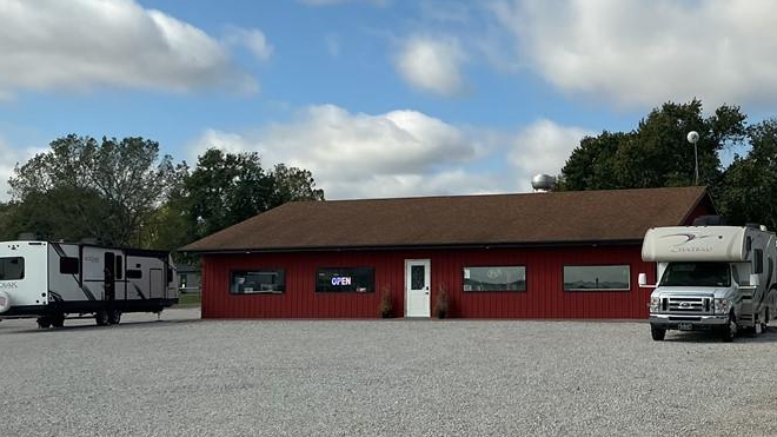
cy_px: 206
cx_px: 564
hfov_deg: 41.1
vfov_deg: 24.4
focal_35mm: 49
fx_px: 1009
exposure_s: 1/2959
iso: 25
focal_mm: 3
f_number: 1.8
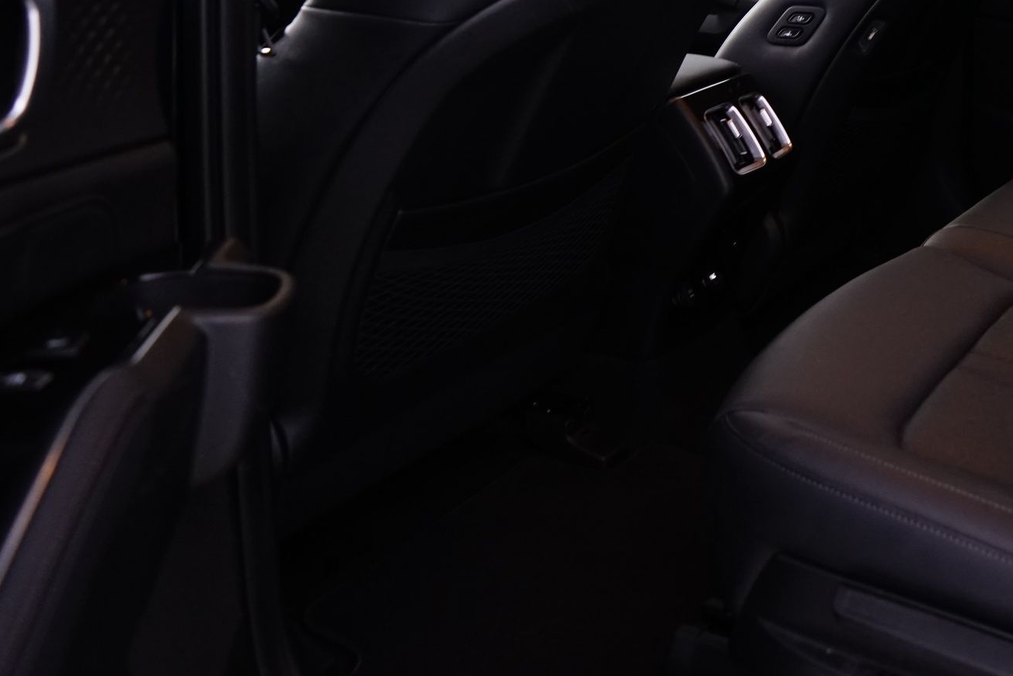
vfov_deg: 28.0
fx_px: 1295
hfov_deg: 40.2
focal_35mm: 46
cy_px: 49
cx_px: 870
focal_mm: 24
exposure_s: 1/10
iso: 1600
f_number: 4
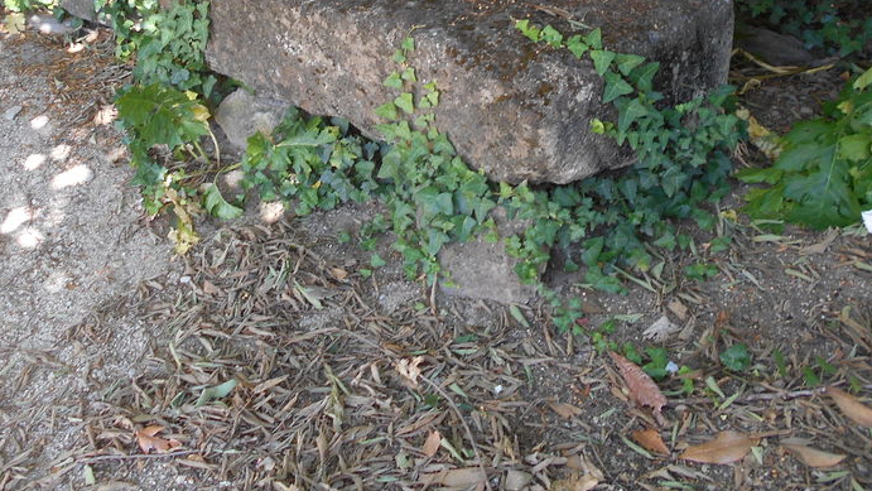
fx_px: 948
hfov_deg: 49.3
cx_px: 381
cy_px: 72
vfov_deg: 28.2
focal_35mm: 41
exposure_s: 1/30
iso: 100
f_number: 3.2
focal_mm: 4.6
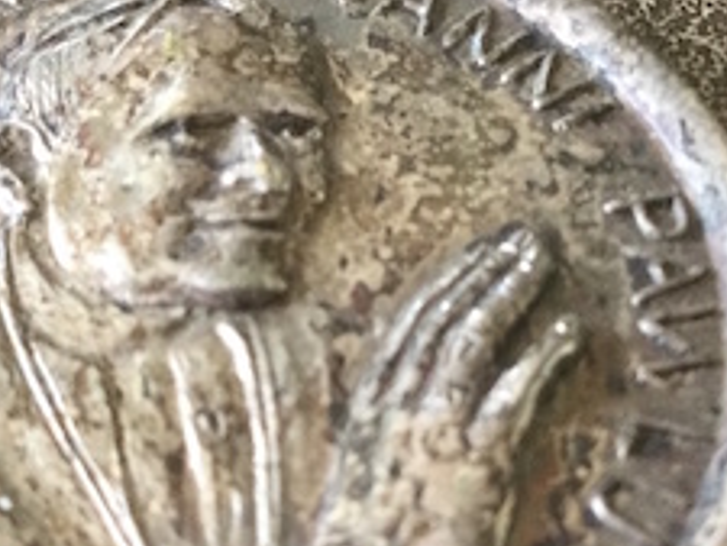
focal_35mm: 88
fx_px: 1849
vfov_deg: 16.7
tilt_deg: -55.4
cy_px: 388
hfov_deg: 22.2
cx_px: 255
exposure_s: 1/33
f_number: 2.4
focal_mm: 3.3
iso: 64
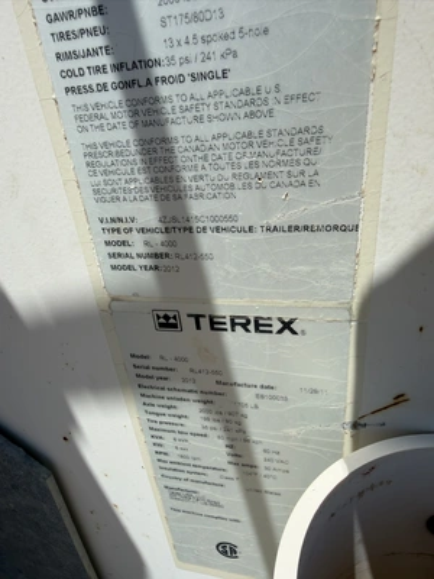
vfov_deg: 71.6
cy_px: 290
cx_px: 217
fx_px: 401
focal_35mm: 24
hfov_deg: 56.8
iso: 16
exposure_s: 1/879
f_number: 2.2
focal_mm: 2.22
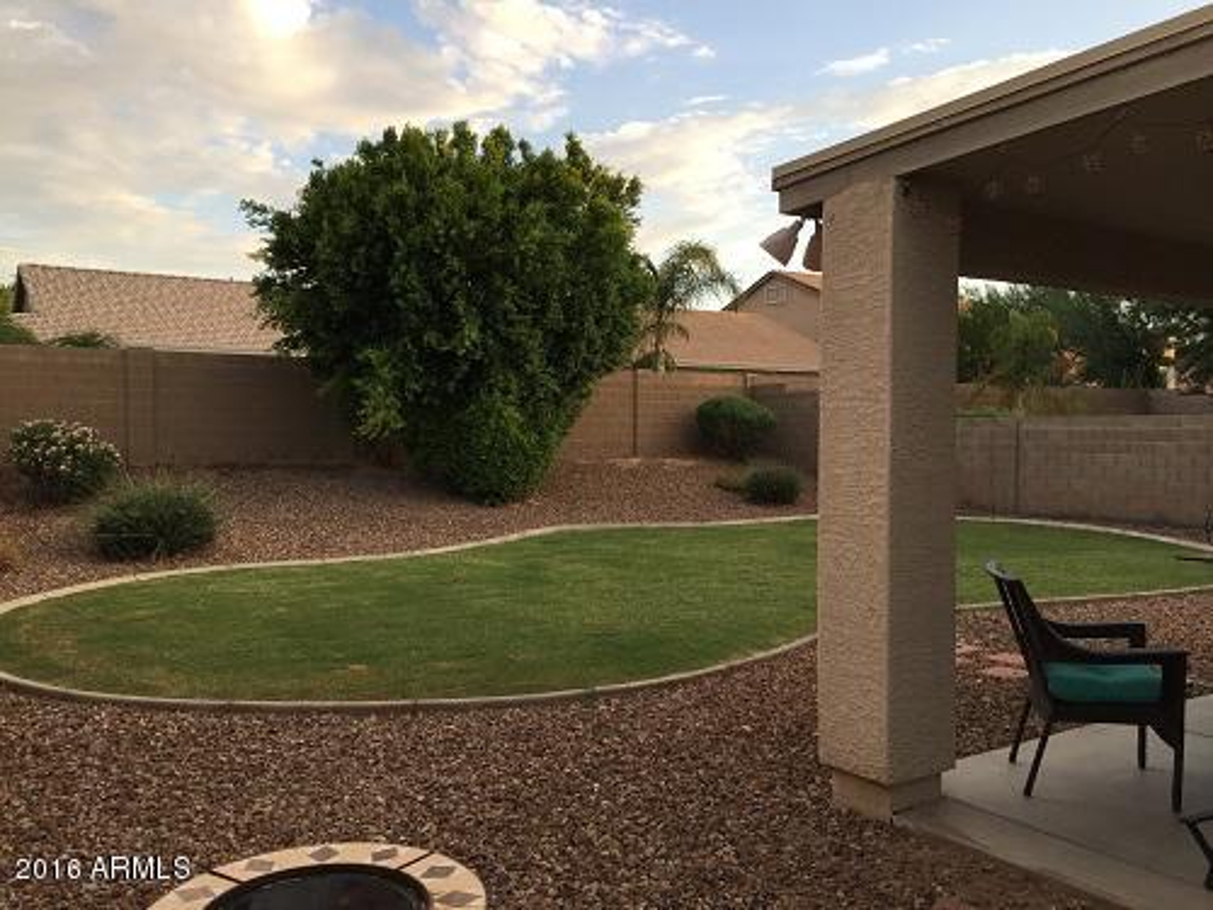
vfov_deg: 48.2
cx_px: 606
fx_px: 1016
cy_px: 455
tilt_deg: -0.8
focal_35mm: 29
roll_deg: +0.0
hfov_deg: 61.7
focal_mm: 4.15
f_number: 2.2
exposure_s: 1/241
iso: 32
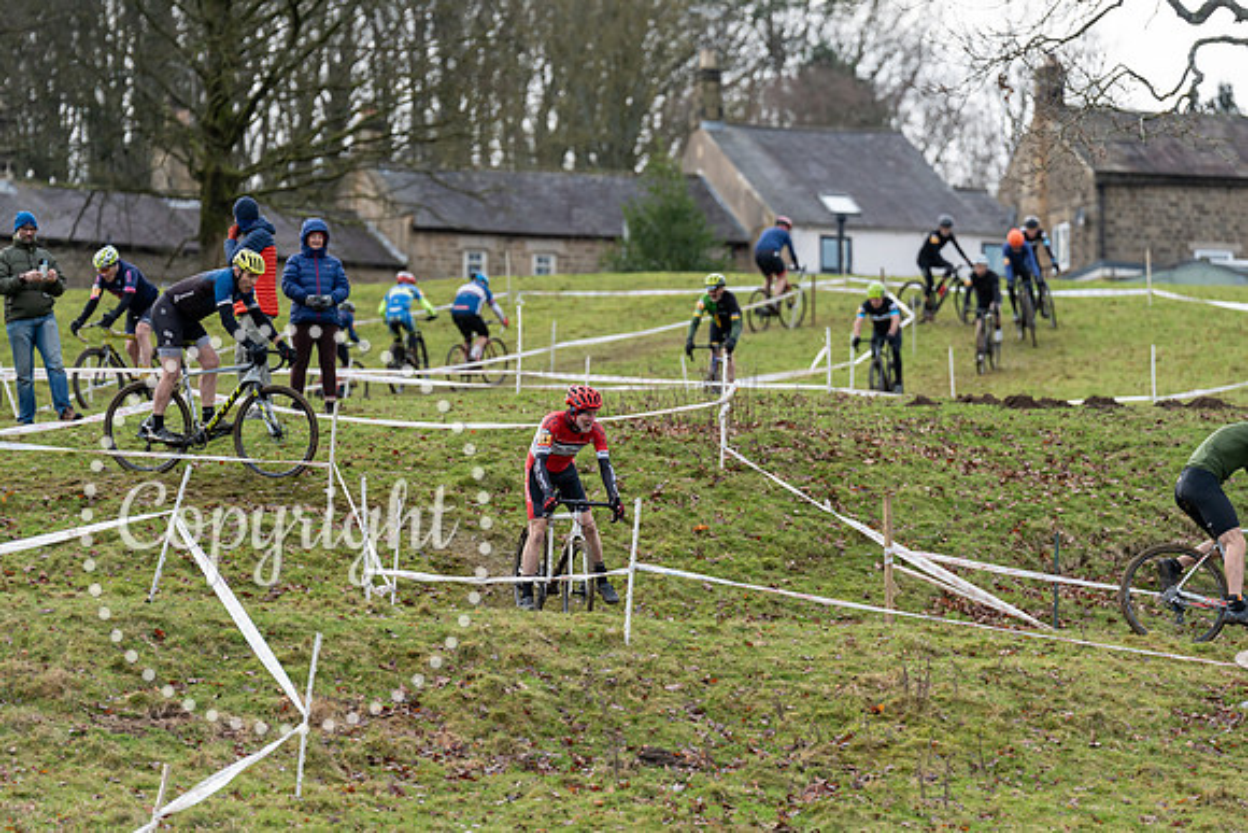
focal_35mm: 200
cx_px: 624
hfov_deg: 10.3
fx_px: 6935
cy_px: 416
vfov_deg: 6.9
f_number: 3.5
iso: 1250
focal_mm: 200
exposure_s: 1/1000
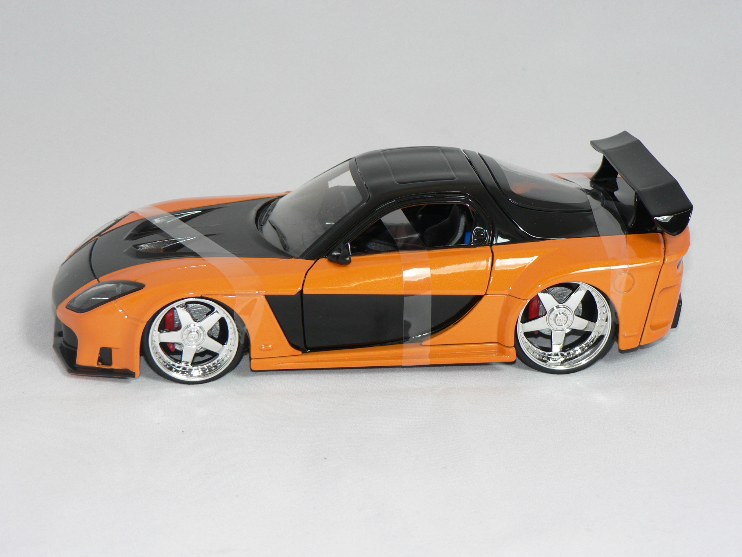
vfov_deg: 17.0
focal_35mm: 87
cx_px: 371
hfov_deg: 22.5
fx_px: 1865
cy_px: 278
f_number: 3.2
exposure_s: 1/60
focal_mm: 14.5
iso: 80
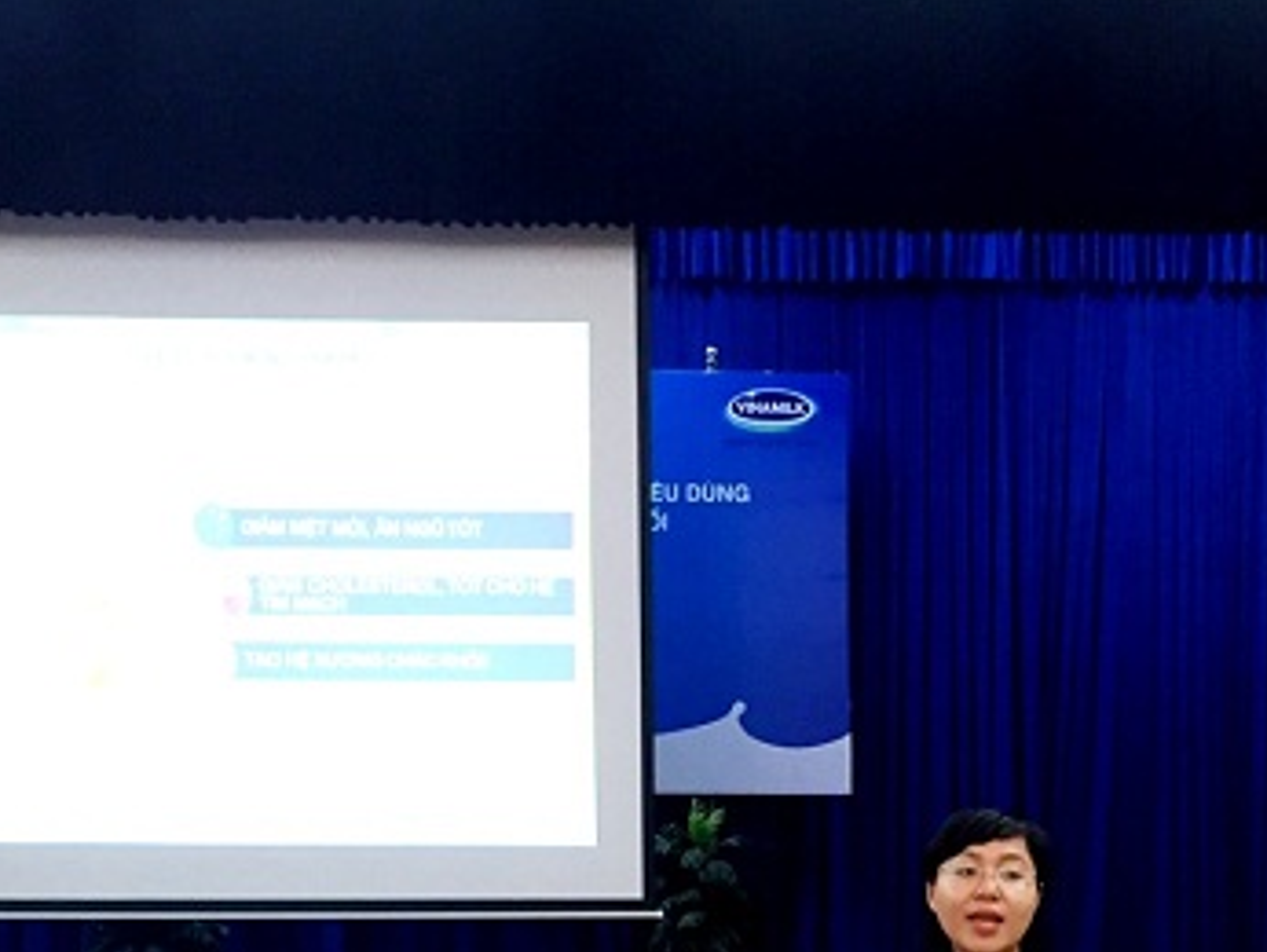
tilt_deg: -3.8
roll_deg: -0.9
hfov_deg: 28.6
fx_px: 2454
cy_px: 1084
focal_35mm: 67
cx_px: 923
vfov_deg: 20.8
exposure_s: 1/33
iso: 125
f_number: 2.2
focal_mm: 4.15
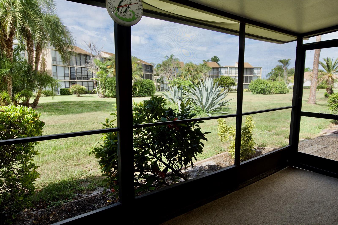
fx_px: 197
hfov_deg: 81.2
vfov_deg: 59.5
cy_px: 112
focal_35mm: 21
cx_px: 169
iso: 100
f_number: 6.3
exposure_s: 1/160
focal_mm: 14
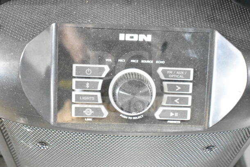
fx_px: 354
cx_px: 125
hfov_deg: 38.9
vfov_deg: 26.5
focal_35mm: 51
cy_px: 84
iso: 20000
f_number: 4.5
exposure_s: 1/50
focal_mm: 34
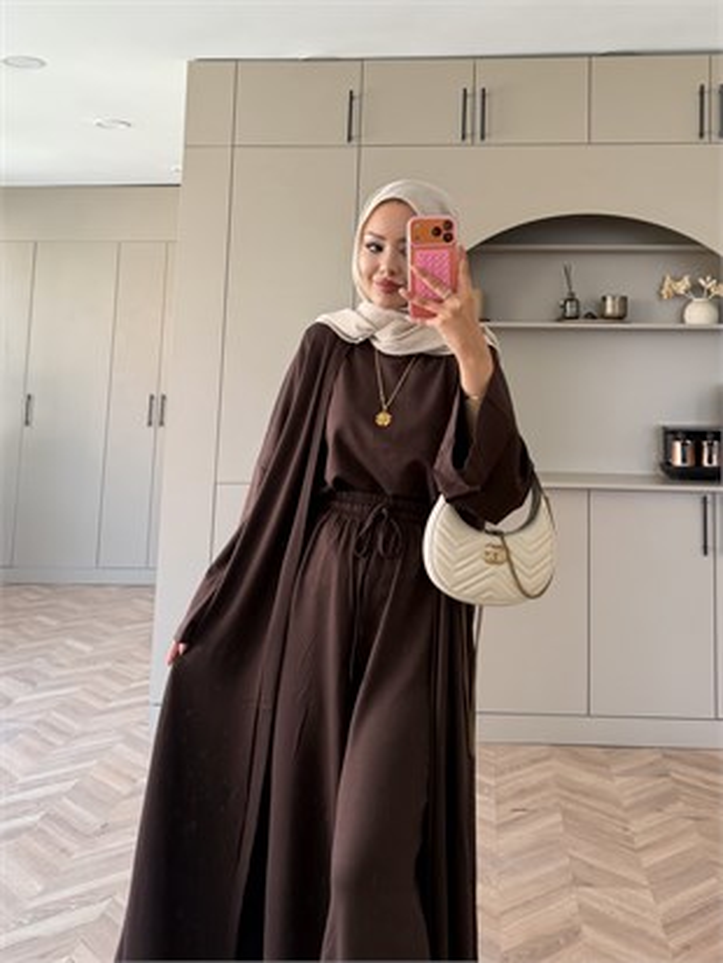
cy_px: 482
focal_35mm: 24
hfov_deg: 56.8
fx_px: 668
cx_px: 362
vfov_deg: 71.6
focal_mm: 6.76
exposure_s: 1/121
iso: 125
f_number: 1.78
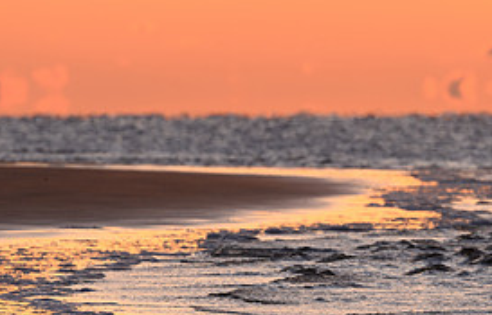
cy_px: 165
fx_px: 16450
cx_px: 412
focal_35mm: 1218
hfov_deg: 1.7
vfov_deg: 1.1
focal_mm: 500
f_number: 8
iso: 125
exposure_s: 1/60
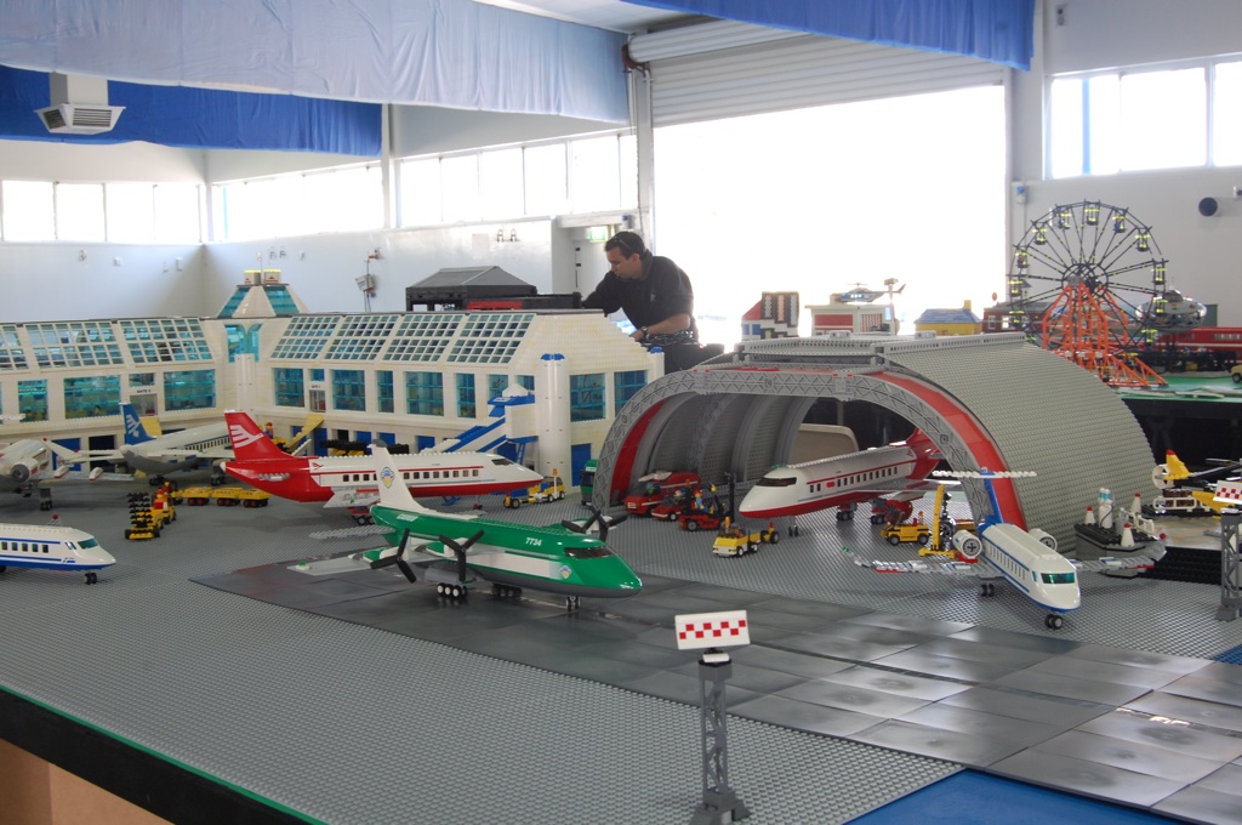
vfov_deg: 31.8
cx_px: 621
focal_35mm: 42
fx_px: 1447
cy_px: 412
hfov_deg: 46.5
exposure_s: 1/6
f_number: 10
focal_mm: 28
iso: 400
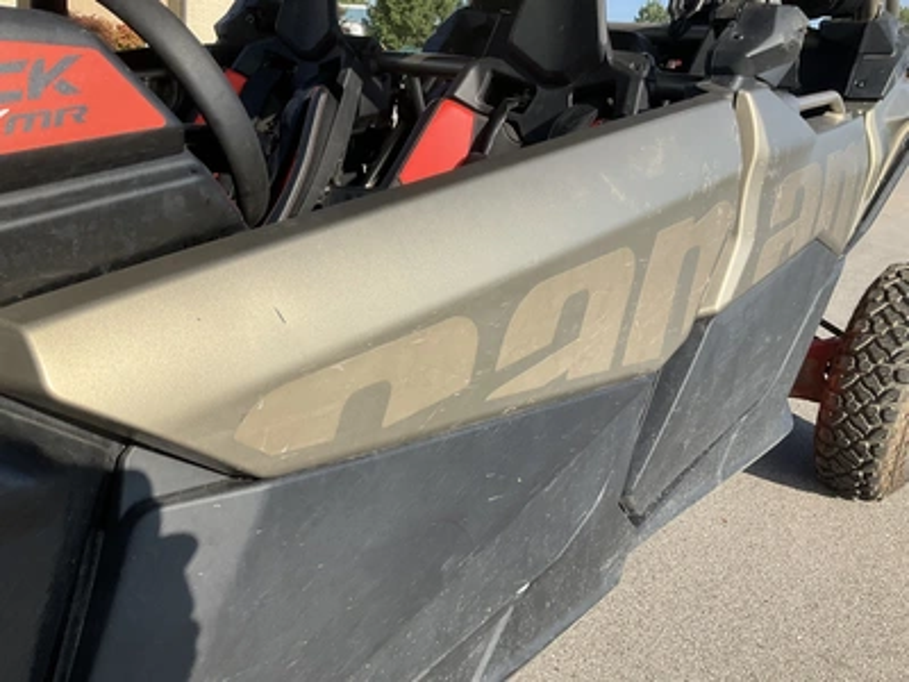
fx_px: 762
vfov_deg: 48.2
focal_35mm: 29
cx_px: 454
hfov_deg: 61.7
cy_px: 341
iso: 25
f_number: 1.8
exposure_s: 1/1144
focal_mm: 3
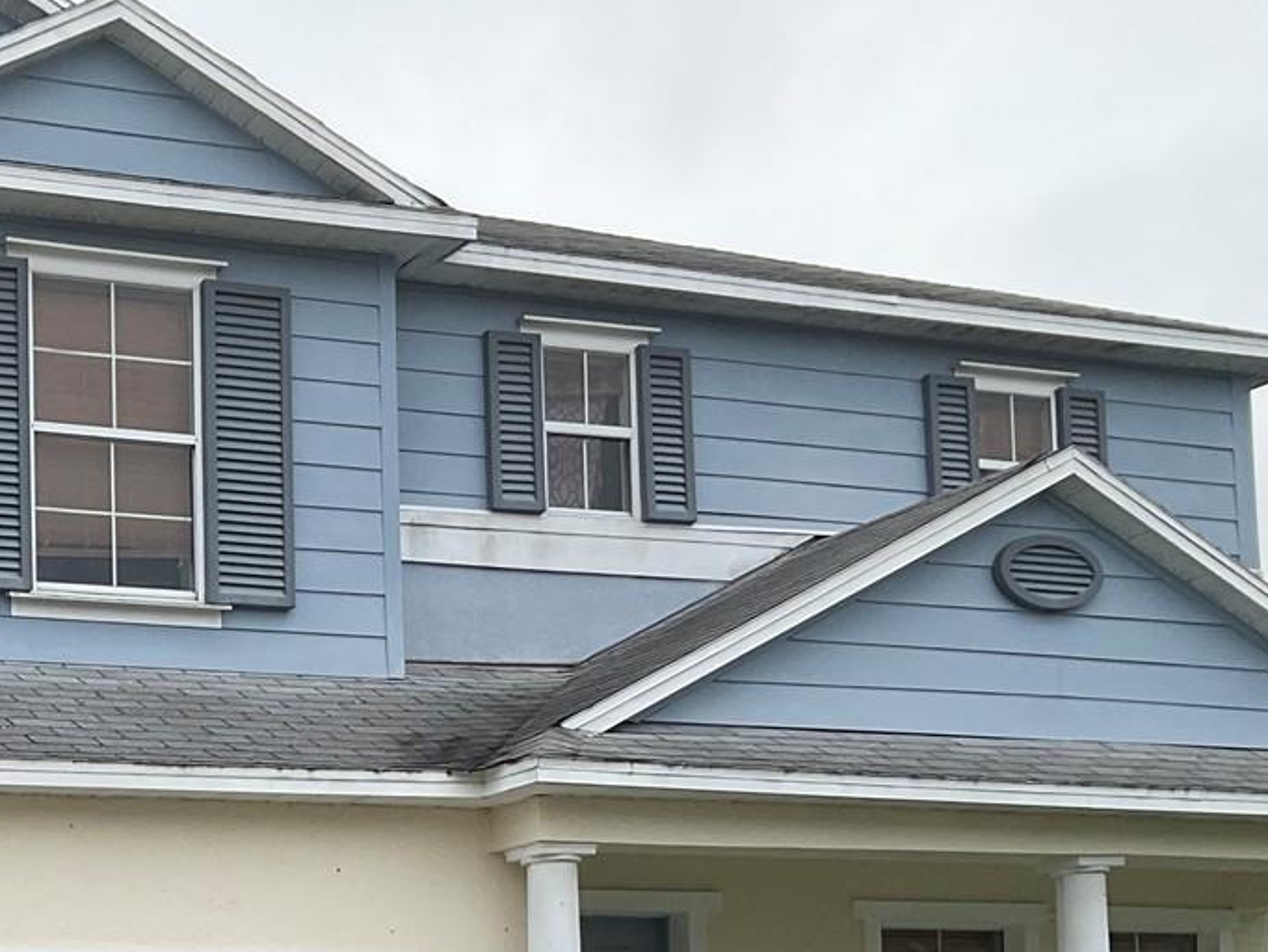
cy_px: 1071
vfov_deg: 20.5
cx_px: -61
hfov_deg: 26.7
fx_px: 2492
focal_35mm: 68
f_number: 1.8
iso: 16
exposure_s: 1/683
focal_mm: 3
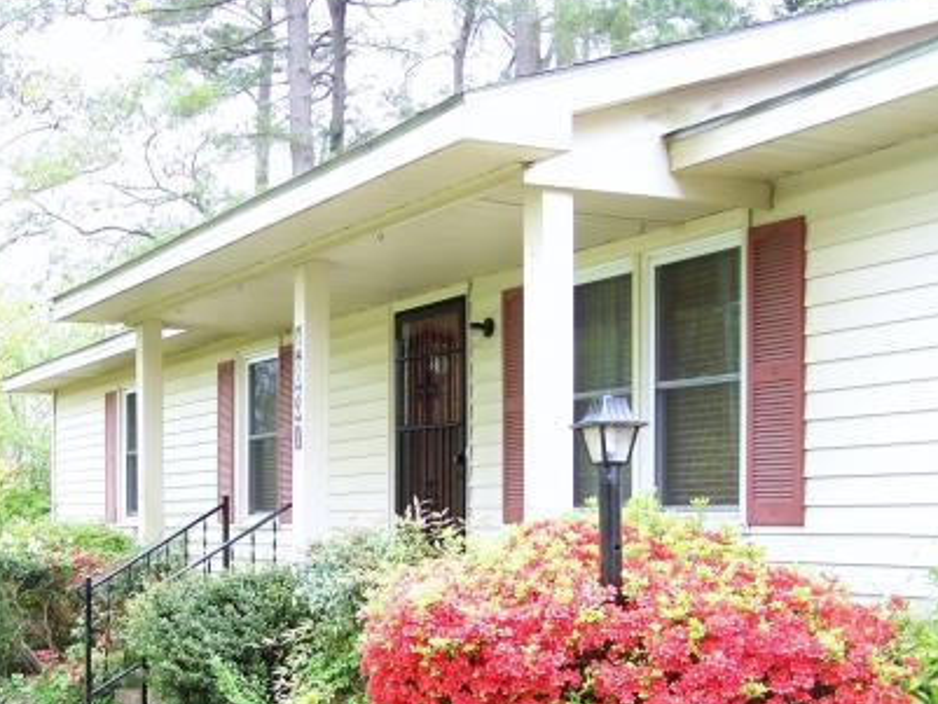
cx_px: 316
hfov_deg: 34.6
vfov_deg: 26.4
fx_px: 1491
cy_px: 494
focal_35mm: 55
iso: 80
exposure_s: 1/90
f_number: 2.8
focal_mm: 6.3
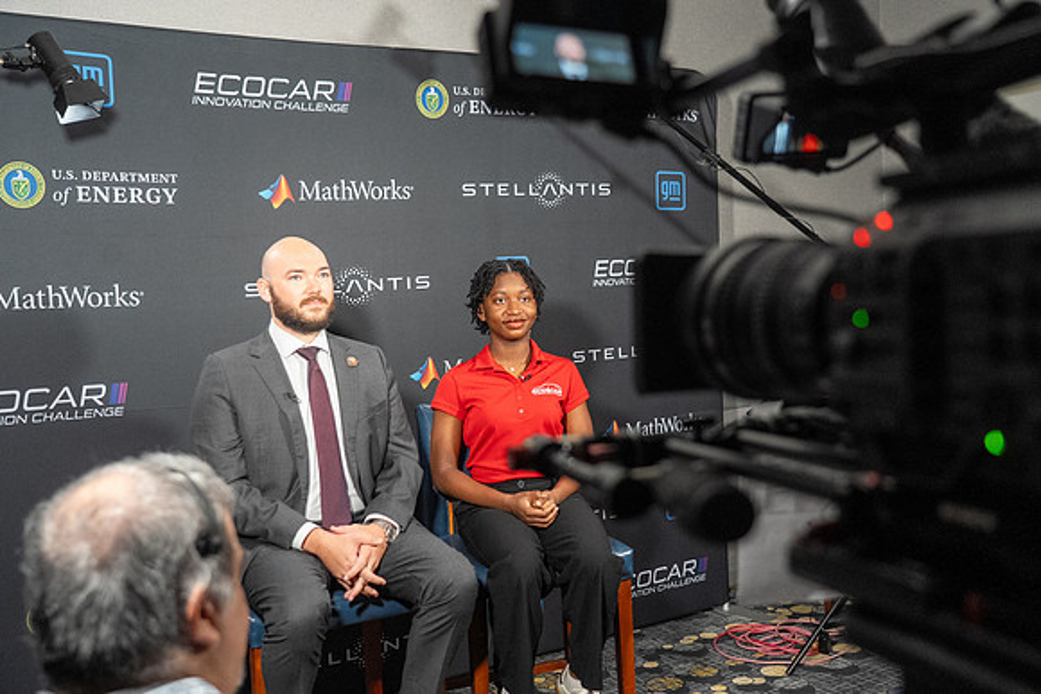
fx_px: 1041
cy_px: 347
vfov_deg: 36.9
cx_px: 520
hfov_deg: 53.1
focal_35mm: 36
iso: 4000
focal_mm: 36
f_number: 4
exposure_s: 1/125
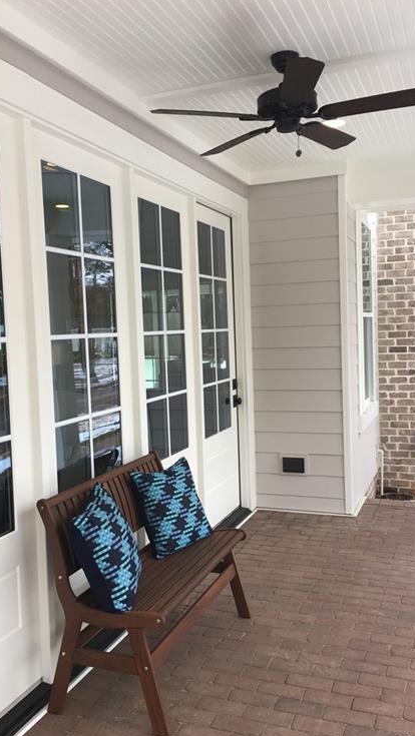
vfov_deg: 59.5
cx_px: 202
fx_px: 645
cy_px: 362
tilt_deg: -2.4
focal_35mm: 33
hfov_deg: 35.7
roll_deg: +4.2
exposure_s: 1/120
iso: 32
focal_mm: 4.15
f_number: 2.2
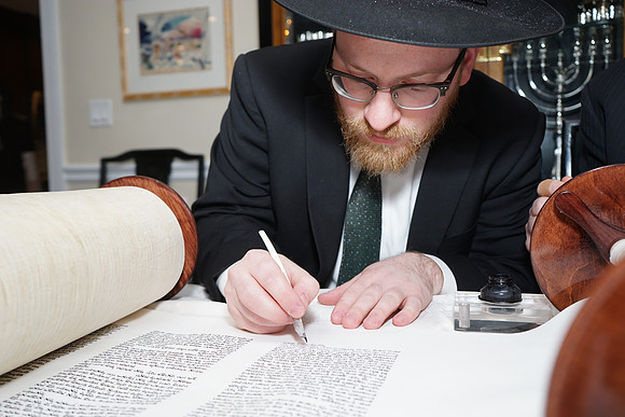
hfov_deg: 60.3
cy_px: 208
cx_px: 312
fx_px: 538
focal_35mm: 31
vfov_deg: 42.3
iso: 400
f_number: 5.6
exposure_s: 1/100
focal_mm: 31
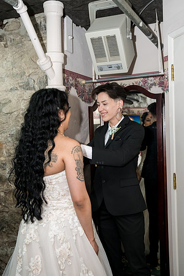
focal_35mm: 42
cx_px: 92
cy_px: 138
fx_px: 322
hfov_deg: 31.9
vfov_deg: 46.4
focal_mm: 42
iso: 1250
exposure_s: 1/320
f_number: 3.5
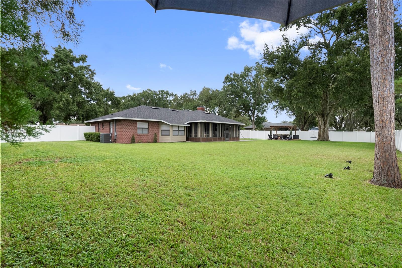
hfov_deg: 95.0
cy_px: 134
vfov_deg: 72.1
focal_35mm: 16
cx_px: 201
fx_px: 184
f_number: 9
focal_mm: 16.5
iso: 2000
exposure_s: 1/250
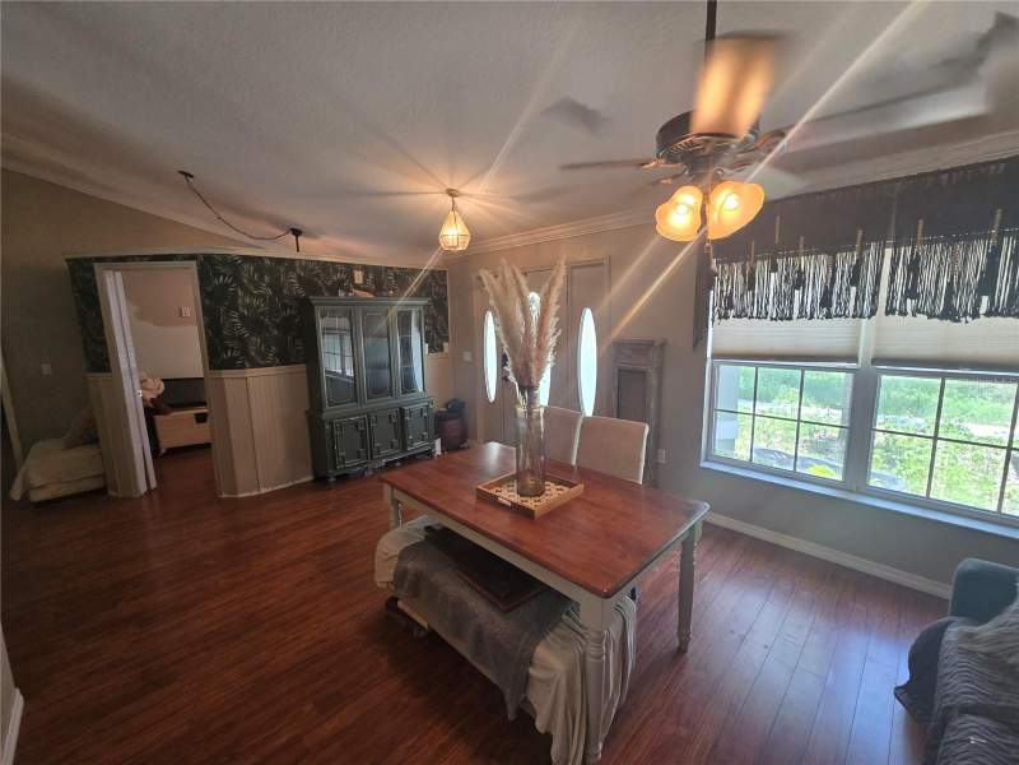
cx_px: 510
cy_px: 382
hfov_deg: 106.2
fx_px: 383
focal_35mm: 13
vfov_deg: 89.9
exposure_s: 1/60
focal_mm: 2.2
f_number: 2.2
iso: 200
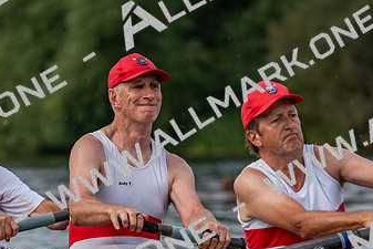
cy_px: 213
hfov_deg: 4.0
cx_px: 183
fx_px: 5348
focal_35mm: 516
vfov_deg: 2.7
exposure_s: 1/1600
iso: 320
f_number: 5.6
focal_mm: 300
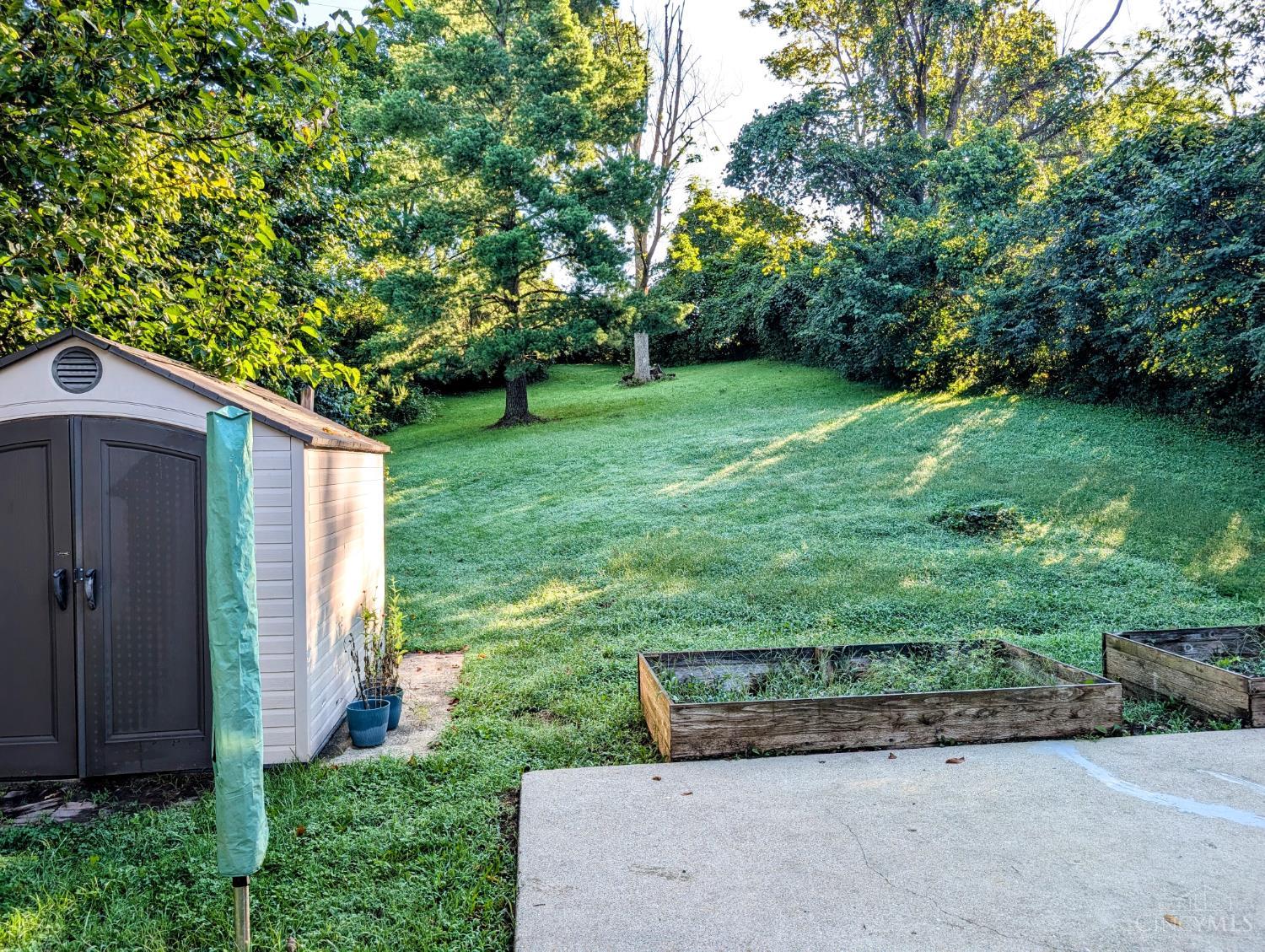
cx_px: 632
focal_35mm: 24
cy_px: 476
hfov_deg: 71.5
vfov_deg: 56.9
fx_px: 878
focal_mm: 6.9
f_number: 1.68
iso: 22
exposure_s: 1/172
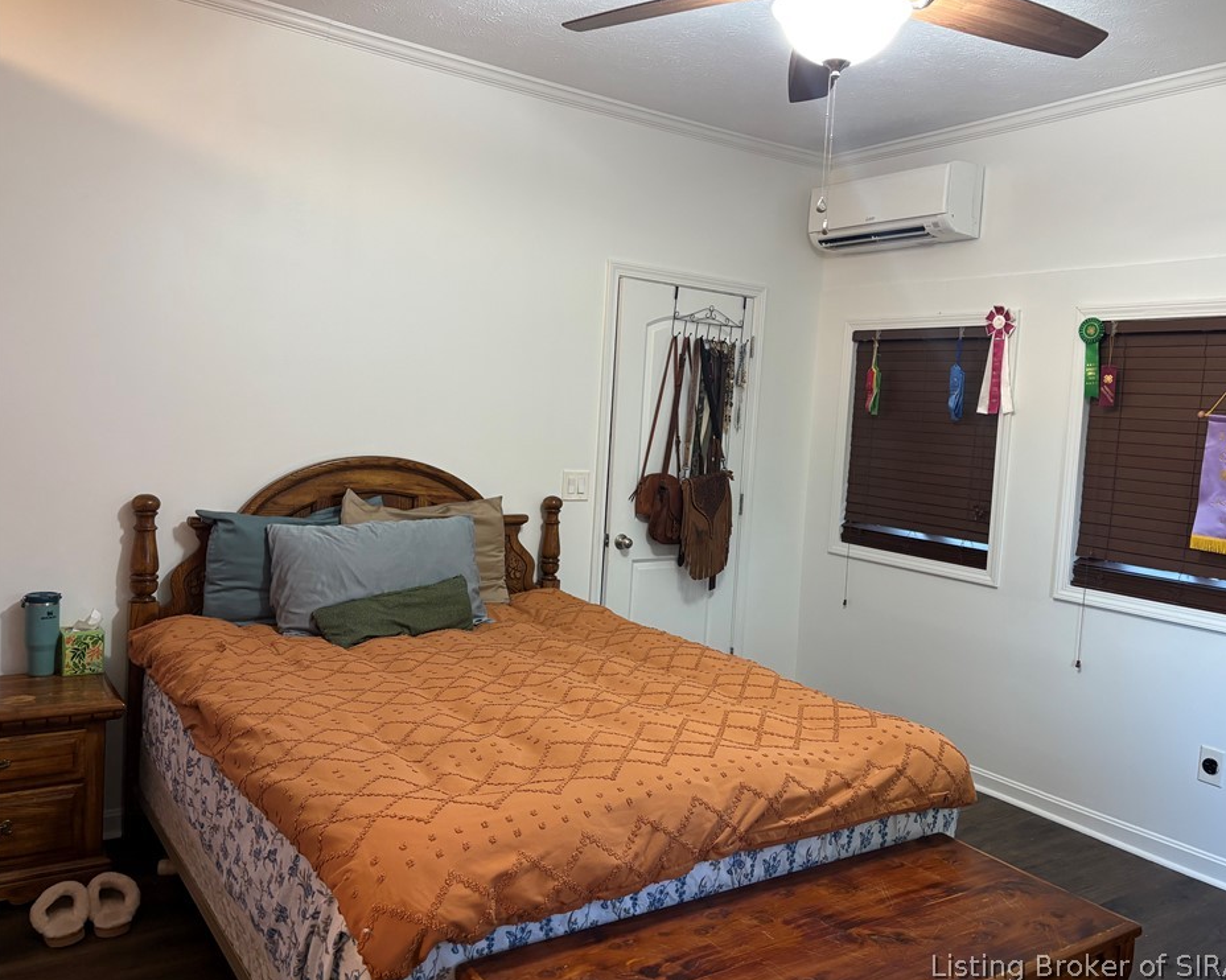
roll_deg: -2.9
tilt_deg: -4.3
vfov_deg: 51.5
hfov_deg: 62.1
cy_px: 481
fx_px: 1016
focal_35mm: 28
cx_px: 670
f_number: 1.6
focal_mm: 5.96
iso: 200
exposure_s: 1/60
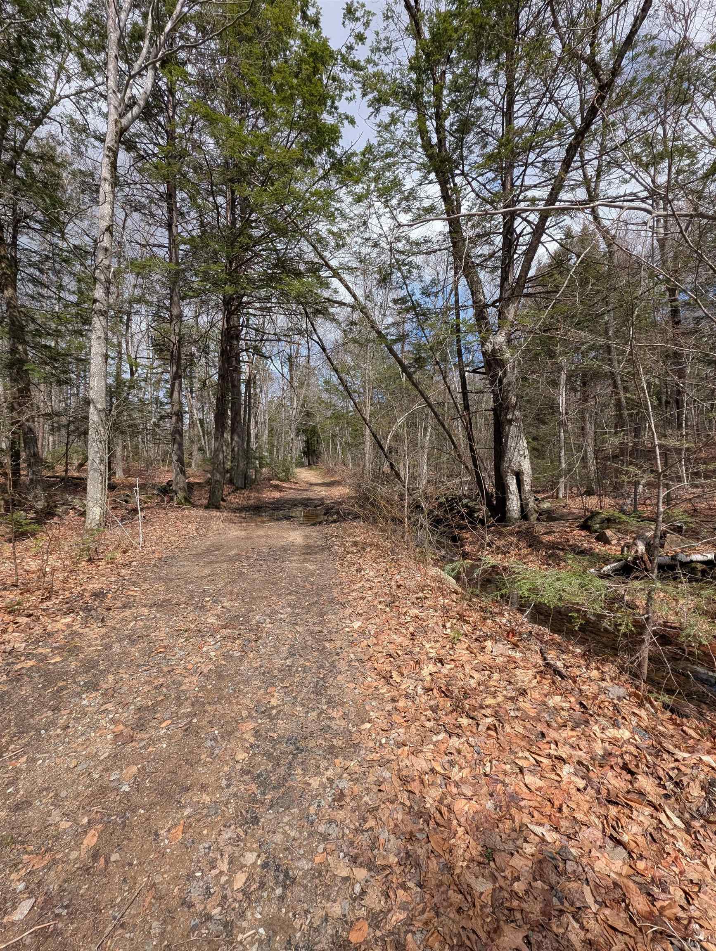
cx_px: 358
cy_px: 476
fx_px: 358
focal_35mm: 13
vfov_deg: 106.1
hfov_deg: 90.0
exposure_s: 1/1114
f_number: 2.2
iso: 43
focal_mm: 1.95
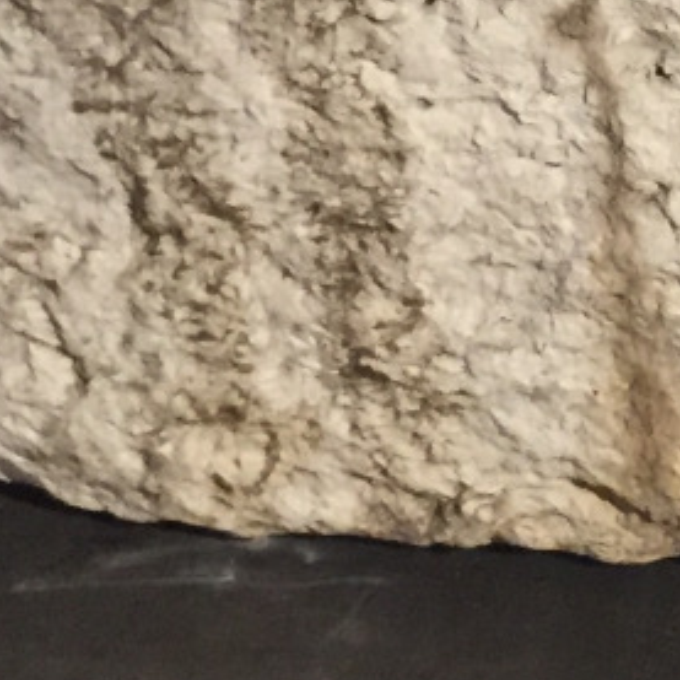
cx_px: 928
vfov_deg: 11.6
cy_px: -54
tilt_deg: -33.3
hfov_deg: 11.4
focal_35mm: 148
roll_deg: +0.8
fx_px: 3289
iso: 250
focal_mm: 4.15
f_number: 2.2
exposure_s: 1/25
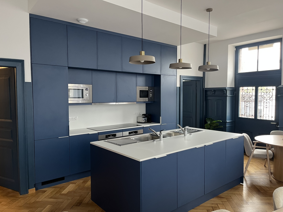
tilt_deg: -4.5
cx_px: 142
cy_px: 106
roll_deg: +0.2
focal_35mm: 26
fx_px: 213
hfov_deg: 67.3
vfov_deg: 53.1
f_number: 1.6
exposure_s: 1/50
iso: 200
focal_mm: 5.1
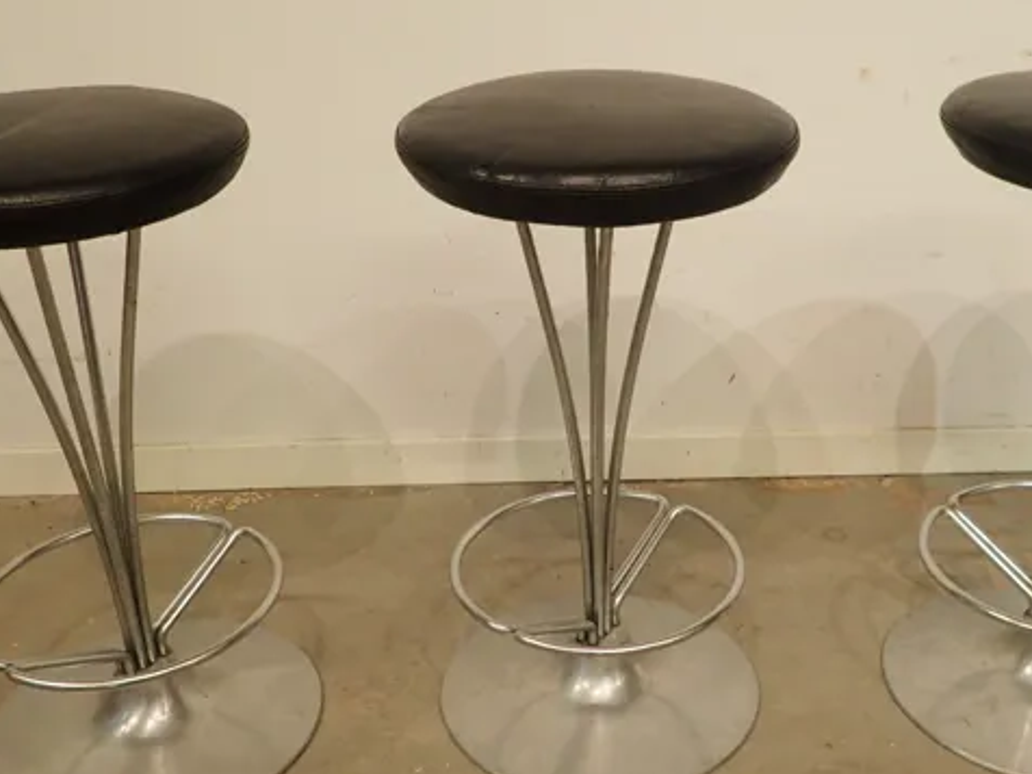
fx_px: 1252
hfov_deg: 44.6
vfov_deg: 34.3
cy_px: 442
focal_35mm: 42
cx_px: 598
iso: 200
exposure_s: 1/50
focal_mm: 4.5
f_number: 2
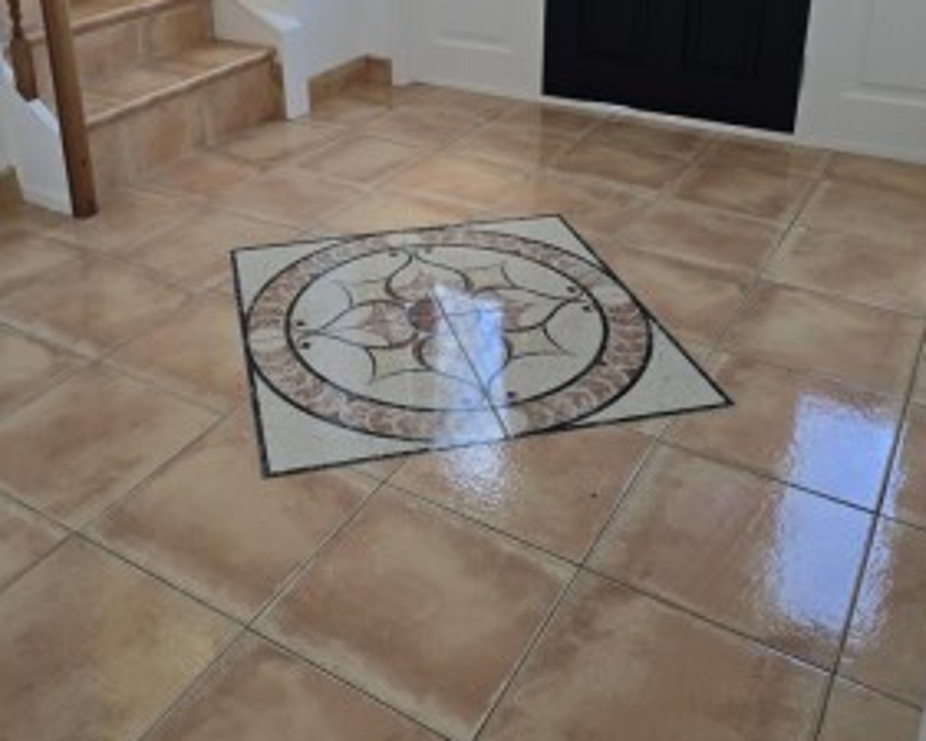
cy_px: 132
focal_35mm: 36
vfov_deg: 39.3
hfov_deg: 50.1
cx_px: 395
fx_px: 987
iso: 160
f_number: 1.7
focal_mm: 6.3
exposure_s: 1/180
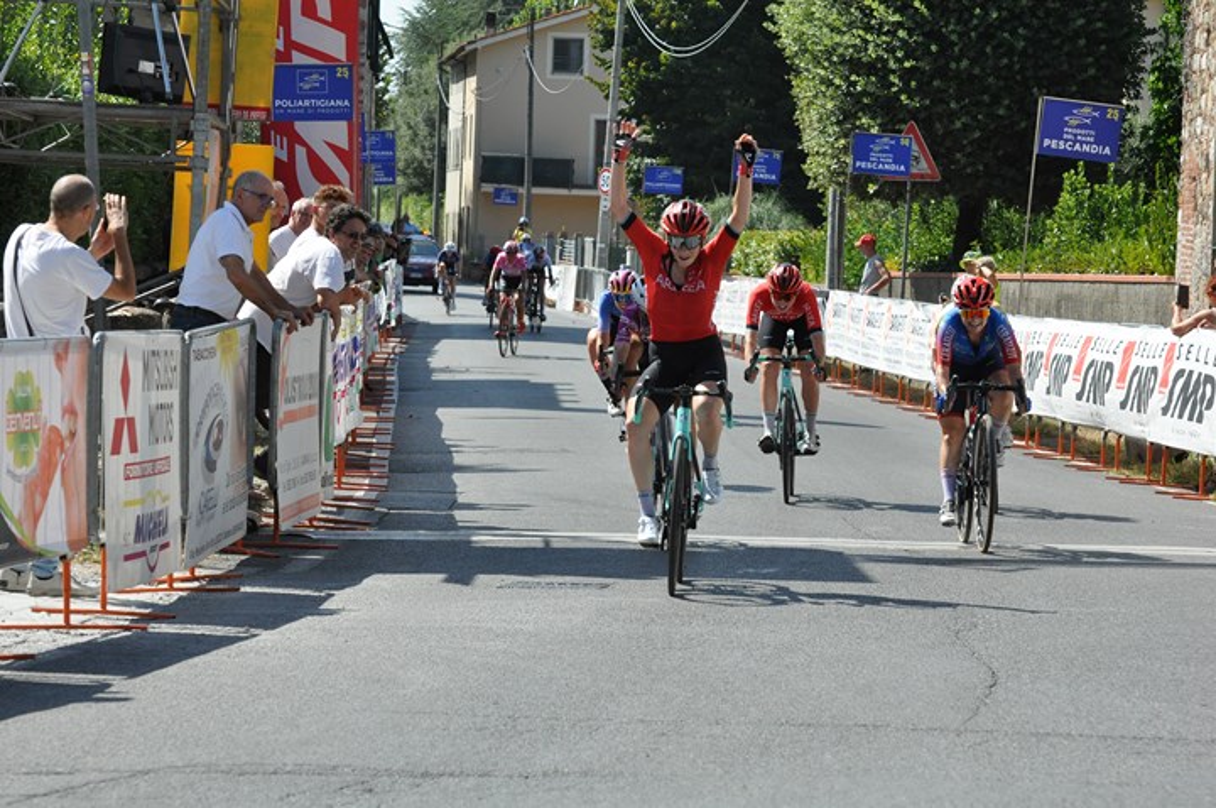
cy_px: 404
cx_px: 608
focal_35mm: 153
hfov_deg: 13.4
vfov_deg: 8.9
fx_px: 5161
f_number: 9
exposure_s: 1/2000
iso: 1000
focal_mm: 102
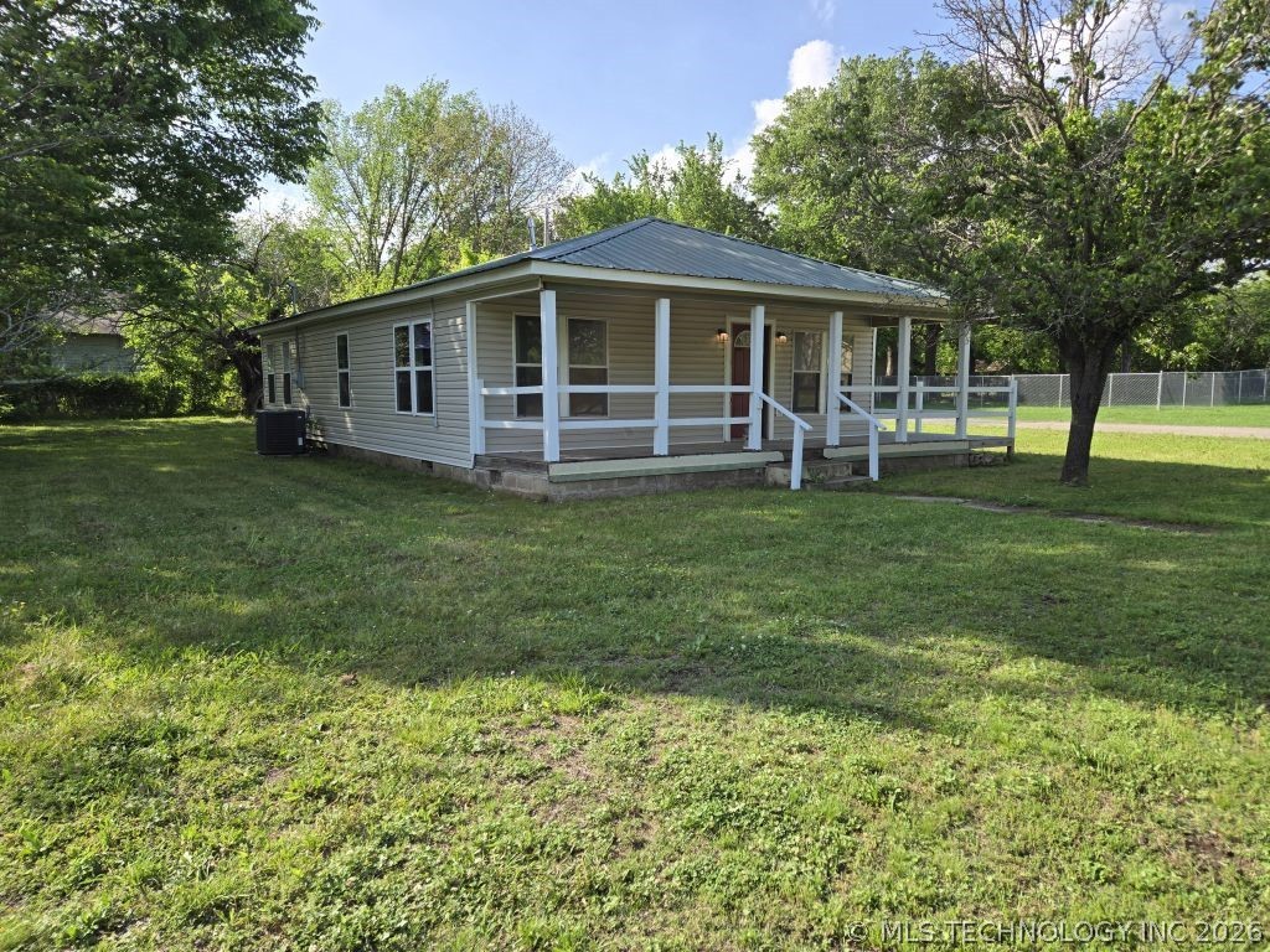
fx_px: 844
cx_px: 635
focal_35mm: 23
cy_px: 476
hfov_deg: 73.9
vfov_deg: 58.9
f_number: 1.8
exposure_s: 1/984
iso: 25
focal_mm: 5.4
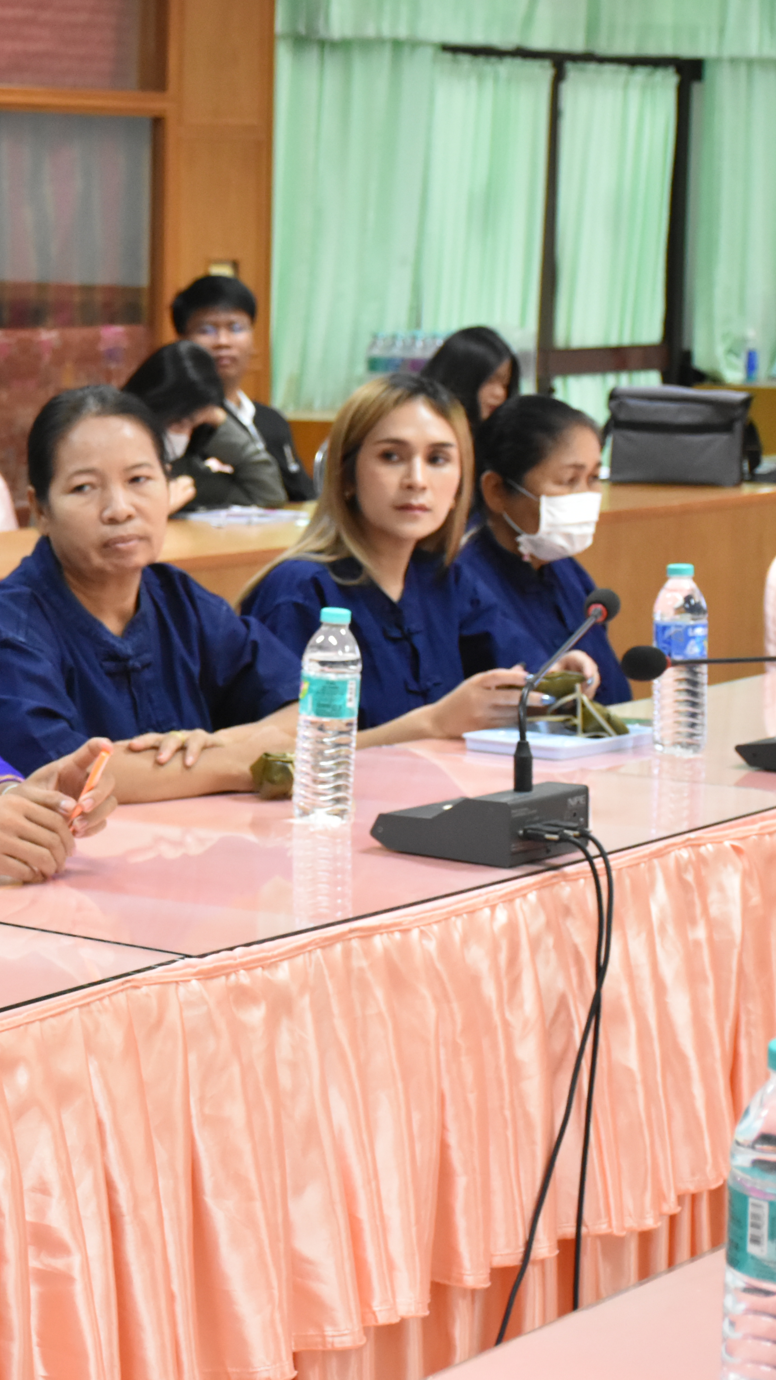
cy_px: 692
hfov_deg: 13.0
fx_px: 3293
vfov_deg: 23.7
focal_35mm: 90
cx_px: -249
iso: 3200
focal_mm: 38
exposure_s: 1/100
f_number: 5
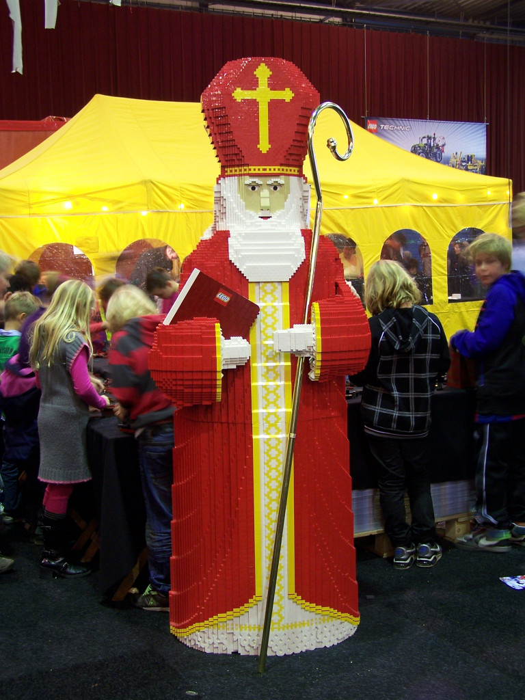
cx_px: 262
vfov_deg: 39.7
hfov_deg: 30.3
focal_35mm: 48
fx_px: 971
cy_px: 350
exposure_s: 1/3
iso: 80
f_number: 3
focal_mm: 8
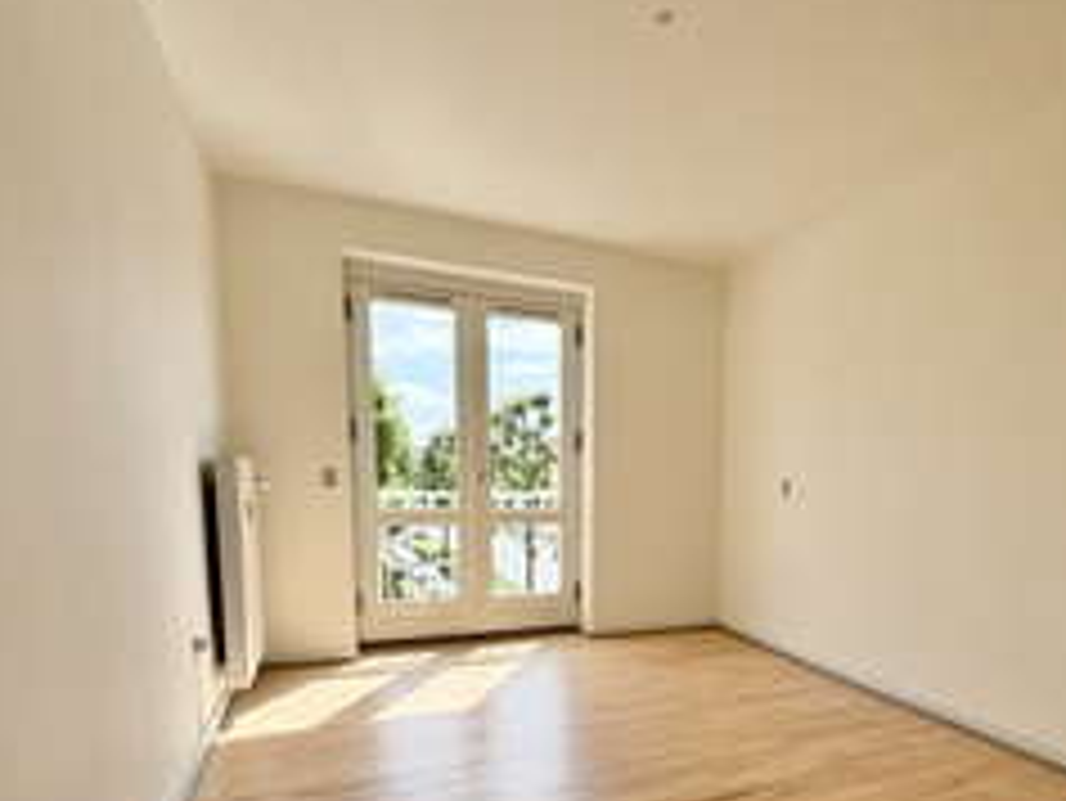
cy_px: 562
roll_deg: -0.9
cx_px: 677
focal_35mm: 22
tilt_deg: -7.2
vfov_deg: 59.1
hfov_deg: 74.8
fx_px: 678
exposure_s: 1/756
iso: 64
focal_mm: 2.22
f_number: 2.2
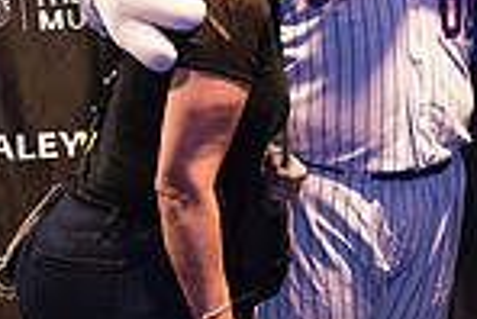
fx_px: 1406
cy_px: 2
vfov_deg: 12.8
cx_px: 696
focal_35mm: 106
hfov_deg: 17.5
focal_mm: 27
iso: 4000
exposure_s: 1/125
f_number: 3.2
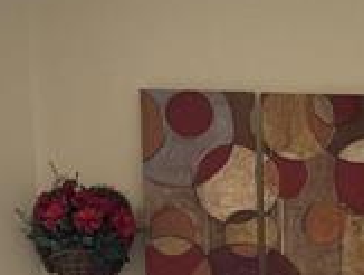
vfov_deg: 14.5
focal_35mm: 94
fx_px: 991
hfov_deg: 20.4
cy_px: 434
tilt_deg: -6.1
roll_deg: +0.8
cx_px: 333
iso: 320
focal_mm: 6.76
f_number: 1.78
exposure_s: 1/60
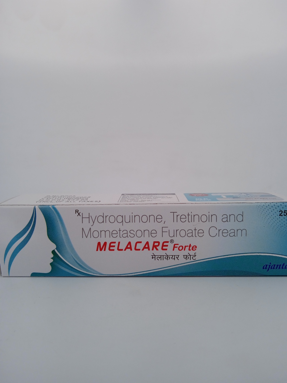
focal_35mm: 28
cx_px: 144
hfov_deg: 49.7
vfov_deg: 63.4
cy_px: 192
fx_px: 310
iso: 100
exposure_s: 1/213
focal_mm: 3.43
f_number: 2.2
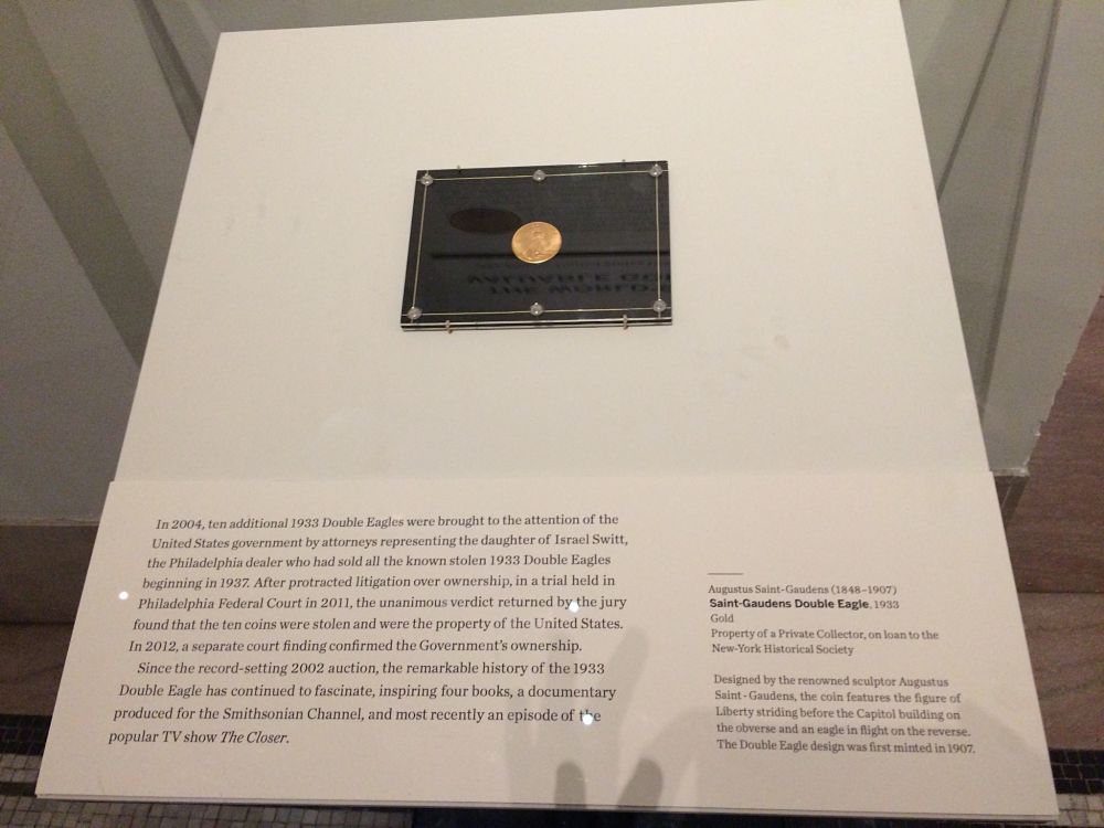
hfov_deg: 61.7
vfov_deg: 48.2
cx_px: 552
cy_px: 414
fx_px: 925
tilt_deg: -47.5
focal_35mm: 29
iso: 250
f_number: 2.2
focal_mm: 4.15
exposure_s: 1/30
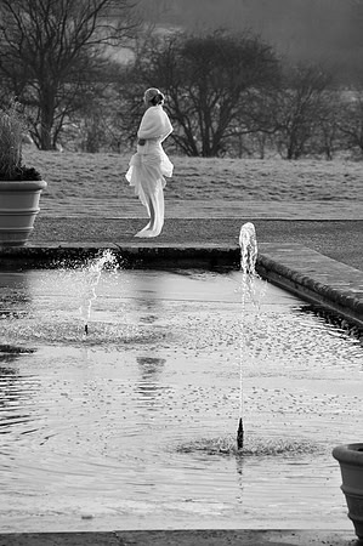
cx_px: 182
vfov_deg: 8.1
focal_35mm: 255
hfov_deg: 5.4
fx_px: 3866
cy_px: 273
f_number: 5.6
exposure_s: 1/1000
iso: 500
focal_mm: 170
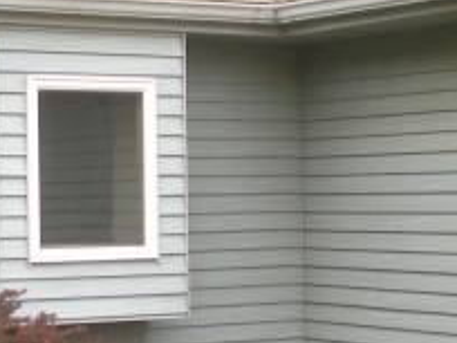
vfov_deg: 11.9
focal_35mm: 124
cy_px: 240
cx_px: 111
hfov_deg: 15.8
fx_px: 1637
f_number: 3.1
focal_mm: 6.3
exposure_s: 1/298
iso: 89
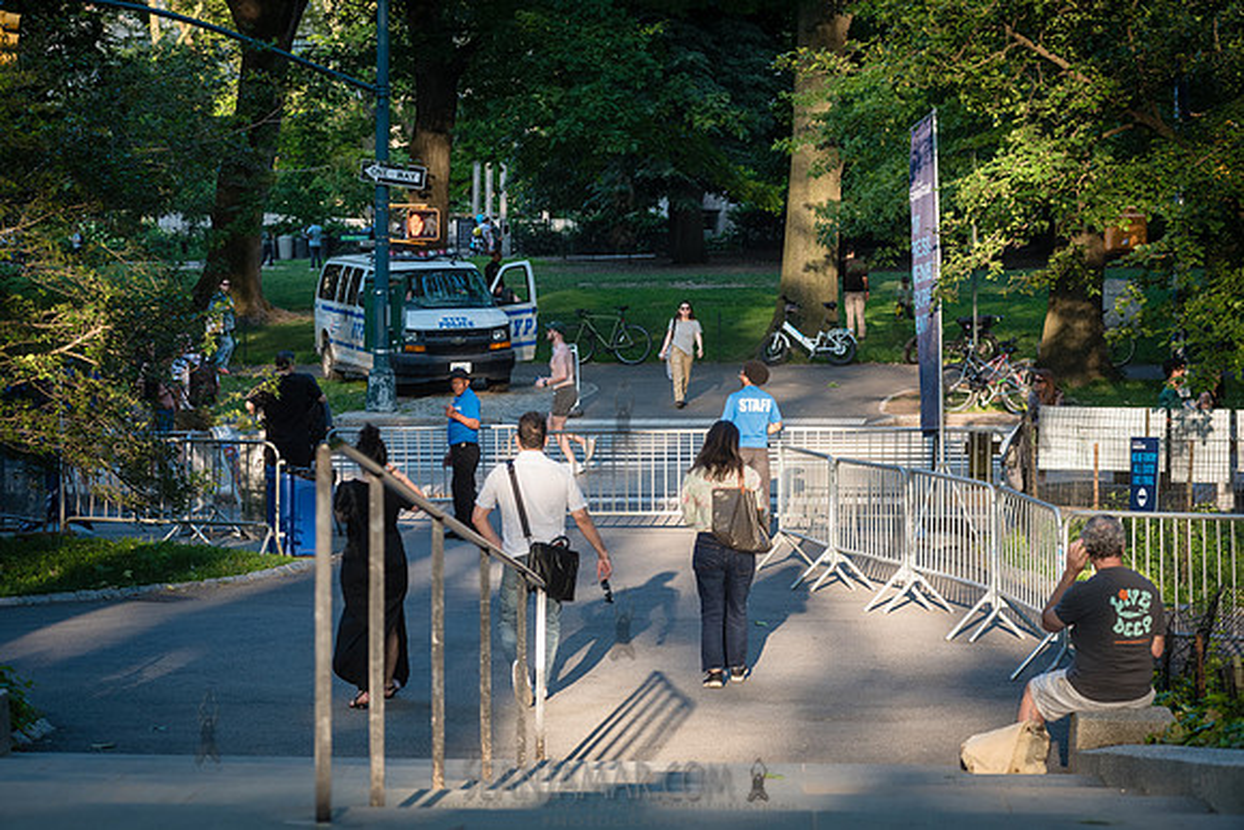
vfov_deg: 13.0
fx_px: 3629
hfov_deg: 19.5
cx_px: 622
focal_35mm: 105
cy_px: 415
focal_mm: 105
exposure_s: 1/500
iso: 800
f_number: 5
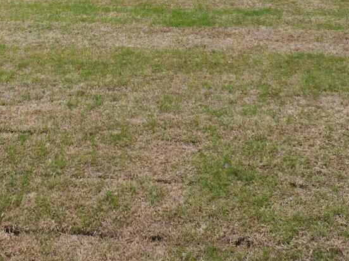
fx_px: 897
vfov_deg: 15.5
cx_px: 61
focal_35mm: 89
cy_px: -108
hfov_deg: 21.7
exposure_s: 1/200
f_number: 6.3
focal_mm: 12.29
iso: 170
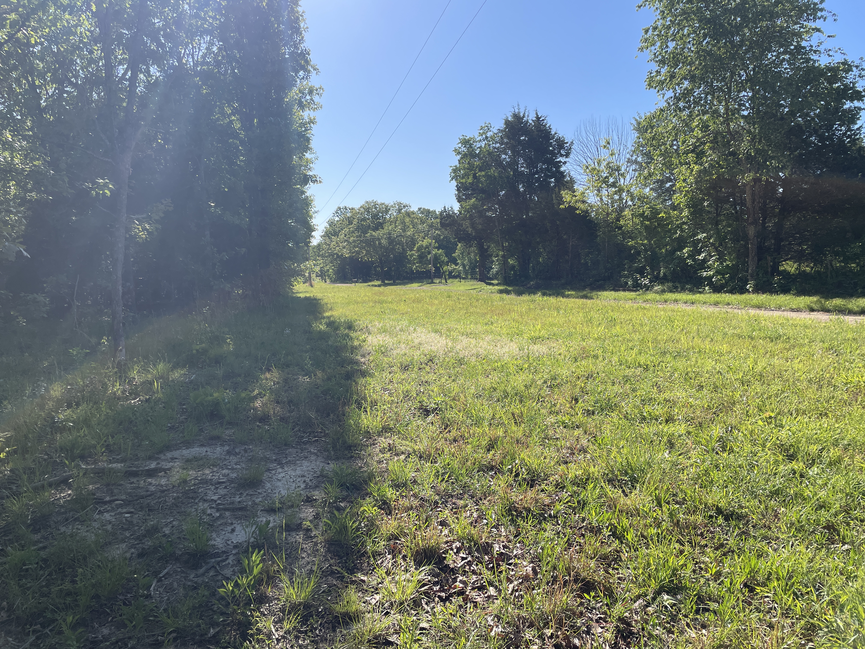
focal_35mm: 26
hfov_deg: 67.3
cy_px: 324
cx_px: 432
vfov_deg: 53.1
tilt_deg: -6.5
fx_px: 650
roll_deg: +1.2
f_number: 1.6
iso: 32
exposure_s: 1/2817
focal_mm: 4.2
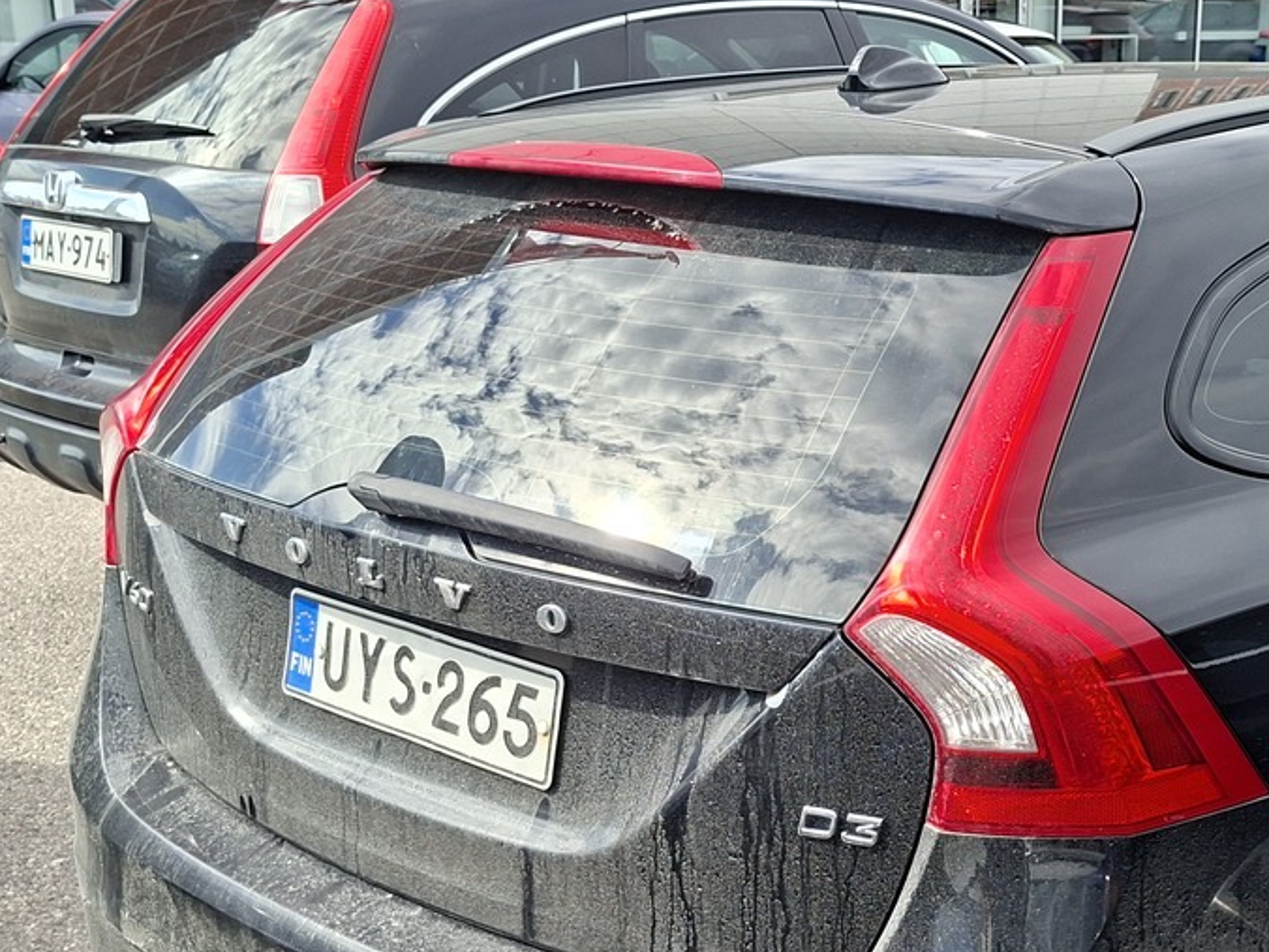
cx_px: 1006
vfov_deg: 29.6
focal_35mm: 49
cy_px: 576
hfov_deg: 37.6
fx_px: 1796
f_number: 1.8
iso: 50
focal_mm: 5.54
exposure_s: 1/812
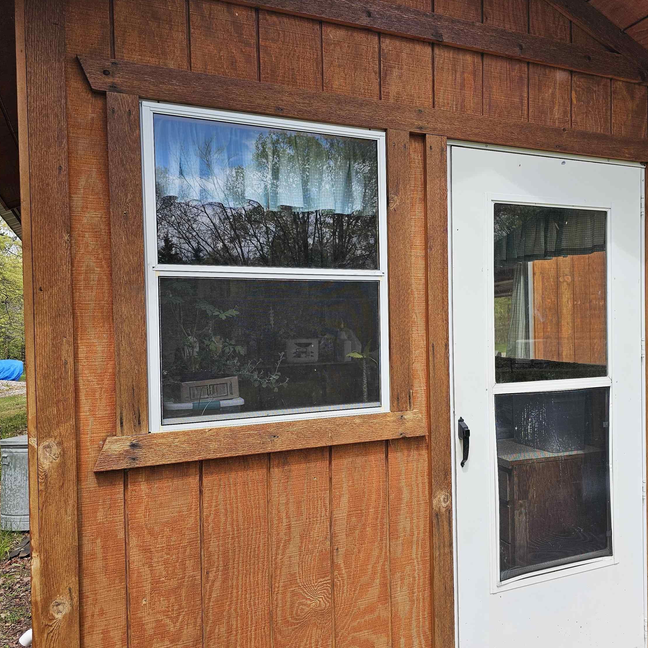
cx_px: 373
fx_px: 593
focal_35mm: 28
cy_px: 327
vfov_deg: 57.3
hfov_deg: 57.1
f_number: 1.7
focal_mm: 6.3
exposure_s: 1/494
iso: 16
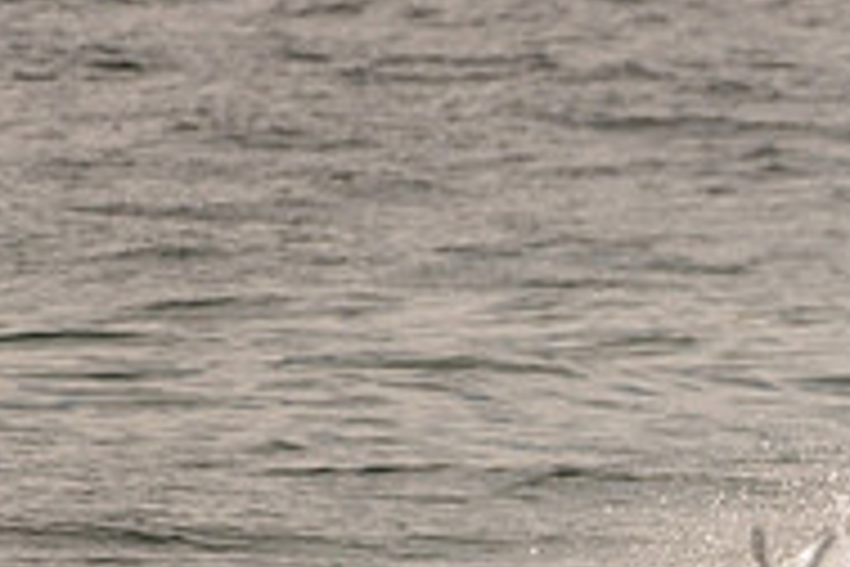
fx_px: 44433
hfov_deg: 1.1
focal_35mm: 1882
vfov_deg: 0.7
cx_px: 1182
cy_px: 534
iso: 125
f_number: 5.6
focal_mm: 500
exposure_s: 1/2000
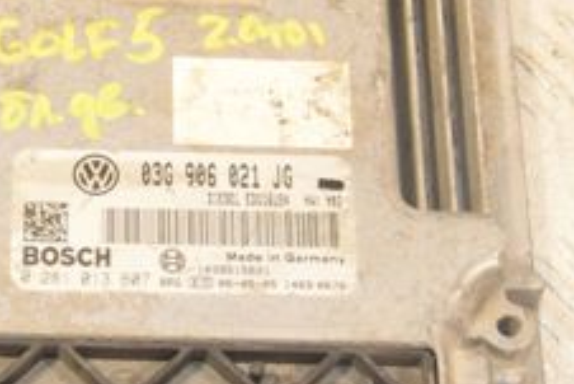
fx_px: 2170
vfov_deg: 10.1
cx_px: 173
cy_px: 211
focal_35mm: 136
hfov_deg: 15.0
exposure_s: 1/200
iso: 1600
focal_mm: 32
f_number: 8
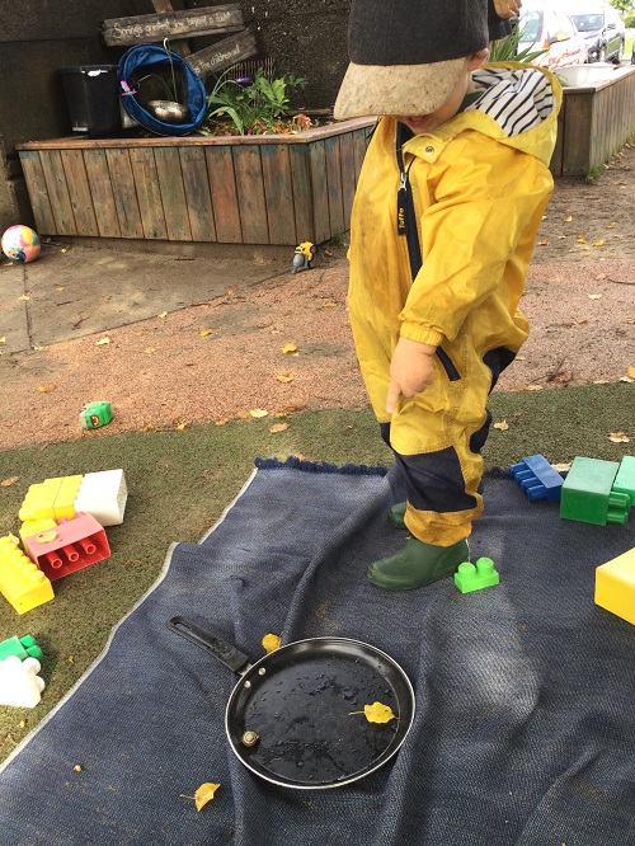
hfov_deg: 45.5
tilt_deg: -23.5
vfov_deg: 58.3
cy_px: 423
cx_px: 318
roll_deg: +4.3
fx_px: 758
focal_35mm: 31
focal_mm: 3.3
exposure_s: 1/120
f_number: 2.4
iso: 25
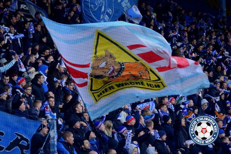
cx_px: 116
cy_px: 77
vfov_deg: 5.7
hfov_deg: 8.6
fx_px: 1540
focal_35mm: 240
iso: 500
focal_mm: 160
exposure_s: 1/500
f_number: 2.8
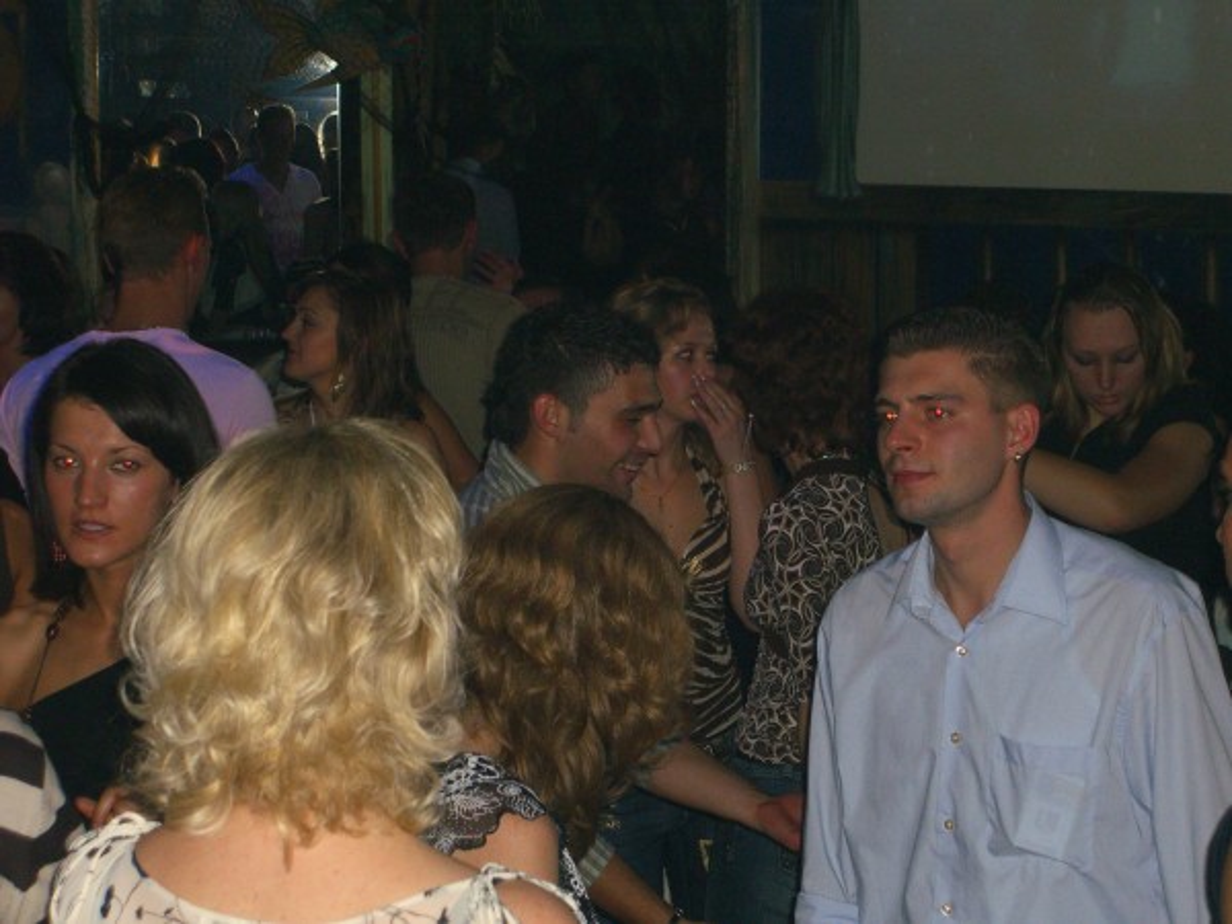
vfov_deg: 15.6
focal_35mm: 95
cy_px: 462
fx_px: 3381
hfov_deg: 20.7
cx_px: 616
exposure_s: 1/60
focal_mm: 19.7
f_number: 4.8
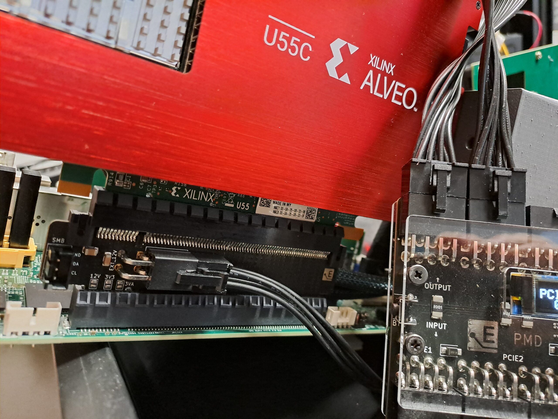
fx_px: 403
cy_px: 210
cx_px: 279
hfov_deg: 69.4
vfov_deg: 54.9
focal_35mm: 25
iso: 800
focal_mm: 4.65
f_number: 1.8
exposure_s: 1/20
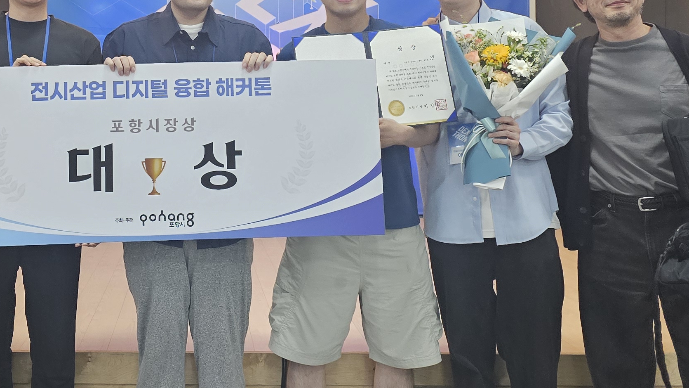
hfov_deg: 34.4
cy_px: 56
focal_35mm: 60
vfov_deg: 19.8
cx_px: 206
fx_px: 1096
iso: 500
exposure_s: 1/120
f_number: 1.7
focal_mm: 6.3
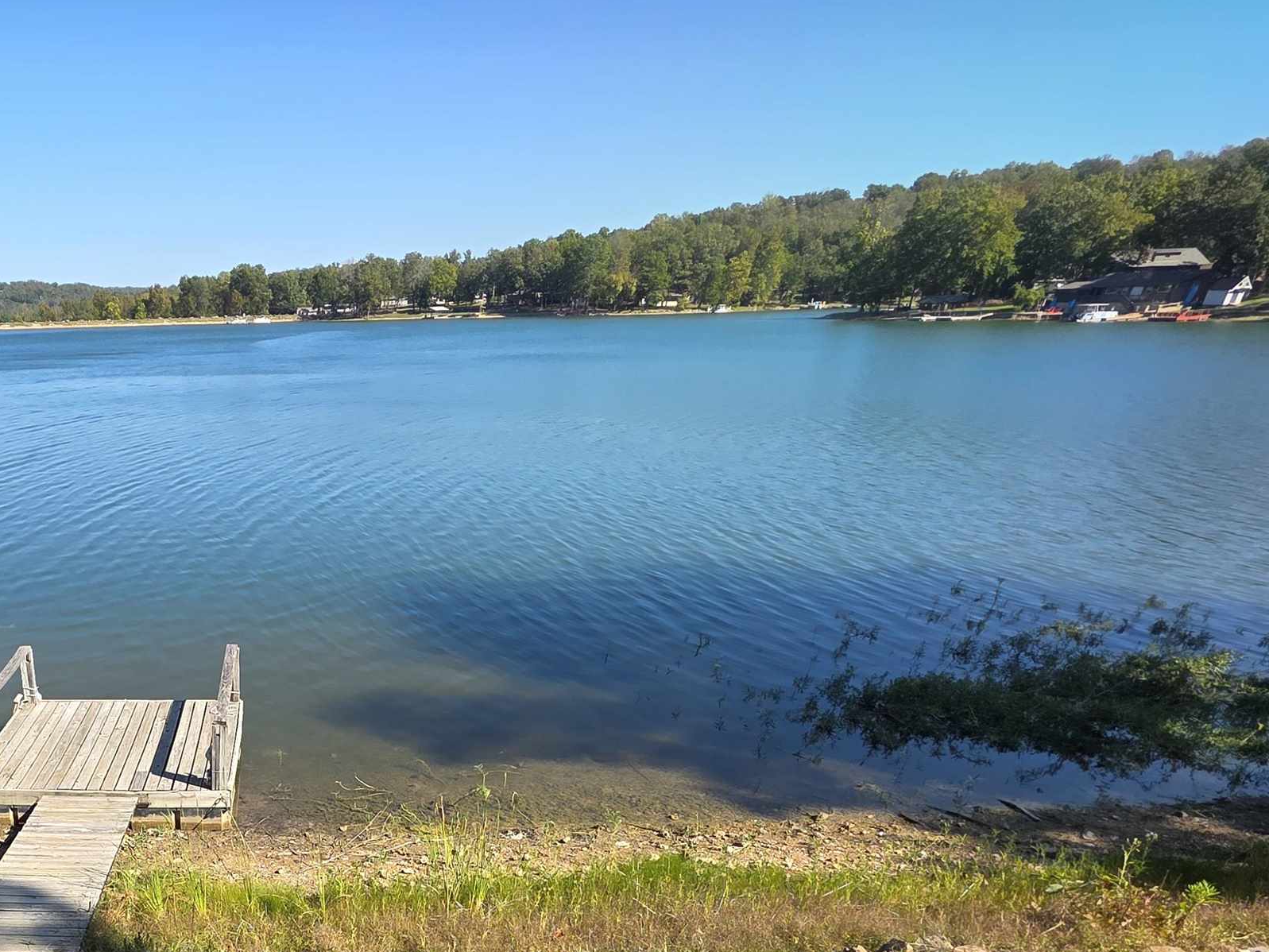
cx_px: 176
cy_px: 873
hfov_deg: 60.9
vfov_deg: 48.5
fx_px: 917
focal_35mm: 25
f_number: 1.9
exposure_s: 1/897
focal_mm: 2.2
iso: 40
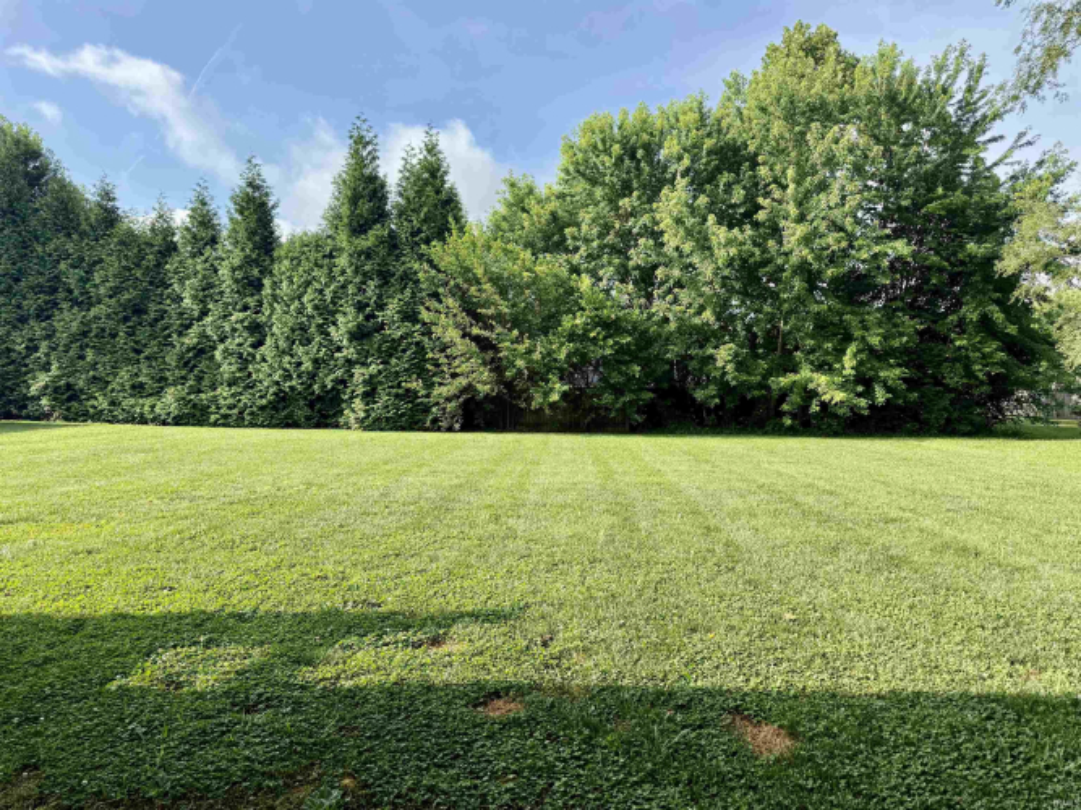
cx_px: 540
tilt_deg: -1.5
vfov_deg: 56.8
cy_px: 405
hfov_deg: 71.6
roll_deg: +0.4
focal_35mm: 24
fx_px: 749
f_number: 1.78
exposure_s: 1/1949
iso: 100
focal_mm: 6.76
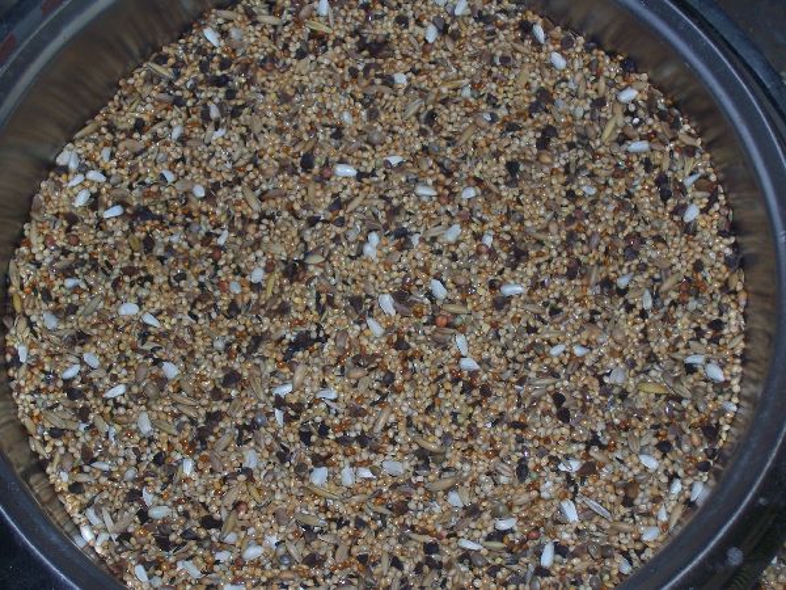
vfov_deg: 22.3
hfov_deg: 29.4
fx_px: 1499
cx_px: 393
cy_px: 295
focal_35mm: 66
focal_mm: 10.8
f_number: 4
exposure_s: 1/90
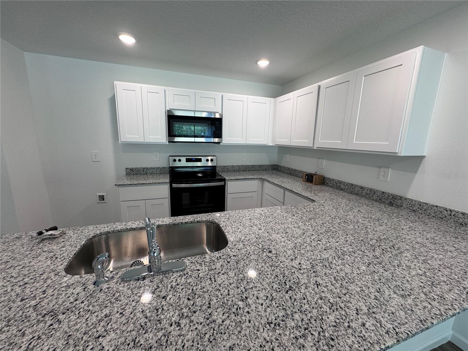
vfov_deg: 85.7
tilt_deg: -11.7
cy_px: 176
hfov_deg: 102.1
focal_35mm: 14
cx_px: 234
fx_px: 189
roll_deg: -1.4
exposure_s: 1/120
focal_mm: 2.22
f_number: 2.2
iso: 160
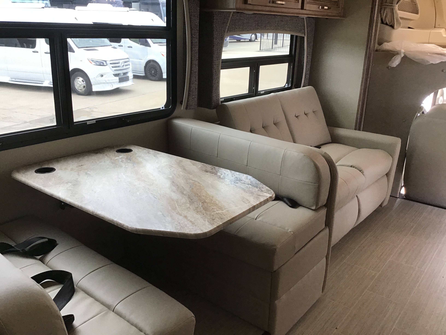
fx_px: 399
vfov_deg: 45.4
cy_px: 168
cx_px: 223
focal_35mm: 31
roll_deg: -1.4
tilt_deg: -19.8
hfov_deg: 58.4
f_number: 2.4
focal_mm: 3.3
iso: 25
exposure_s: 1/40
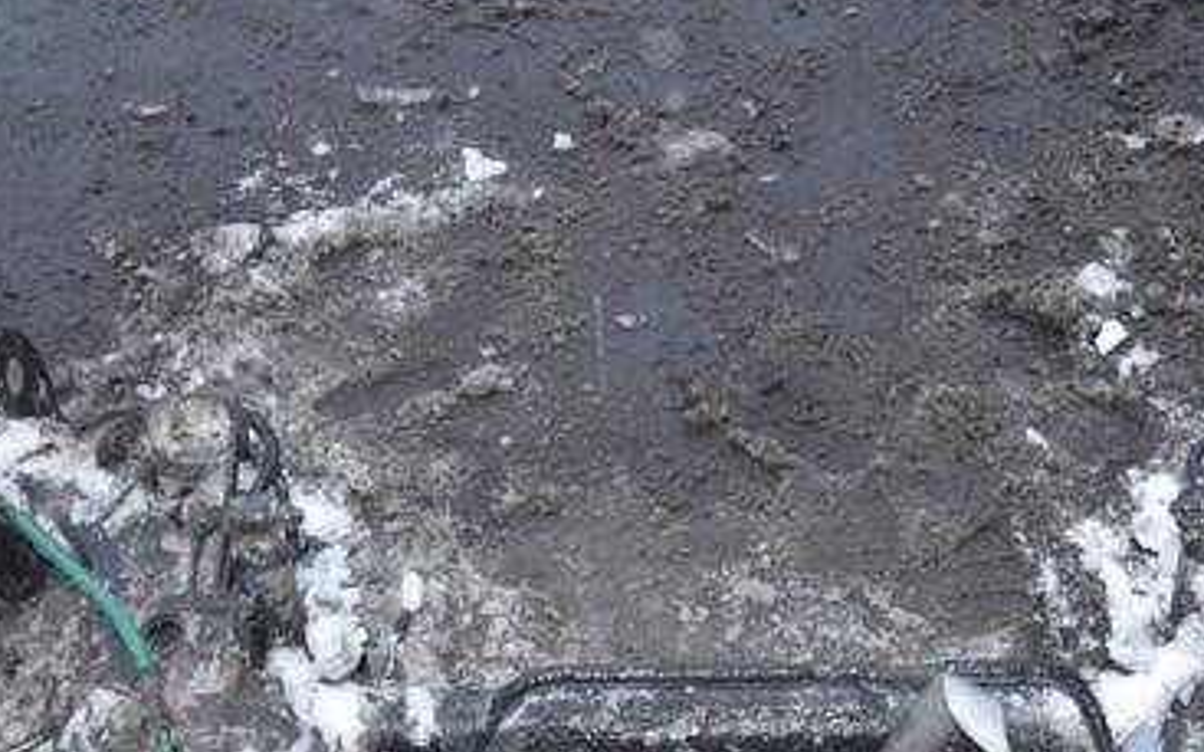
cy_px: 519
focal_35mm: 55
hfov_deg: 36.7
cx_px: 755
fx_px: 1804
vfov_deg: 23.4
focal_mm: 22
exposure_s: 1/80
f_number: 5
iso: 800
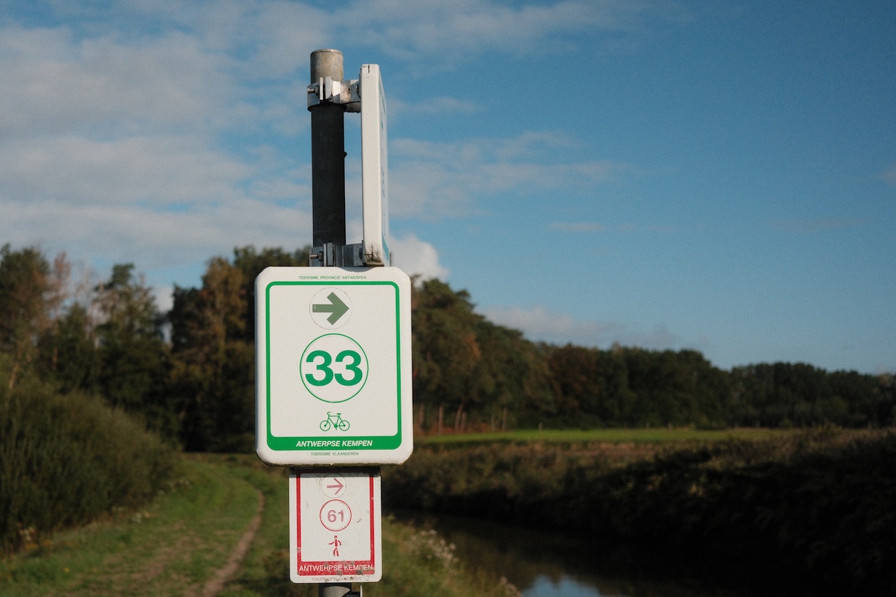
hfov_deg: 40.0
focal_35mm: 49
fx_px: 1219
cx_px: 329
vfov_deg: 27.5
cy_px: 359
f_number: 2.8
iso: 500
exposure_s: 1/11000
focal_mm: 23
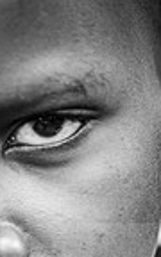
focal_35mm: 635
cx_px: 2
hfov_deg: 2.1
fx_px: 4458
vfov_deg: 3.3
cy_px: 312
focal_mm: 200
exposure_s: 1/200
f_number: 4
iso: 160
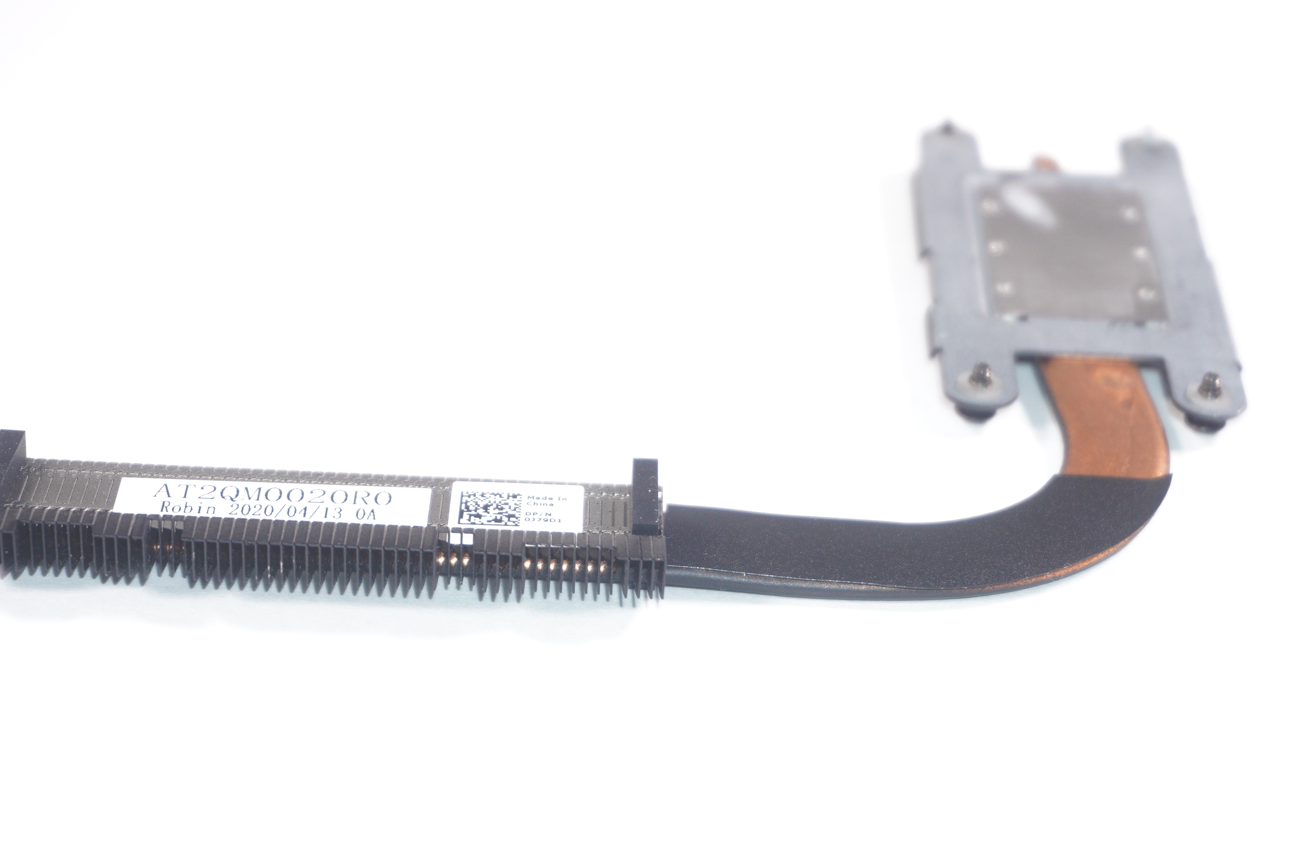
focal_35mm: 86
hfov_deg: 23.7
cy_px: 471
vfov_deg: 15.9
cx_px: 658
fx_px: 3096
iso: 640
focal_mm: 50
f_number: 6.3
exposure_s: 1/160
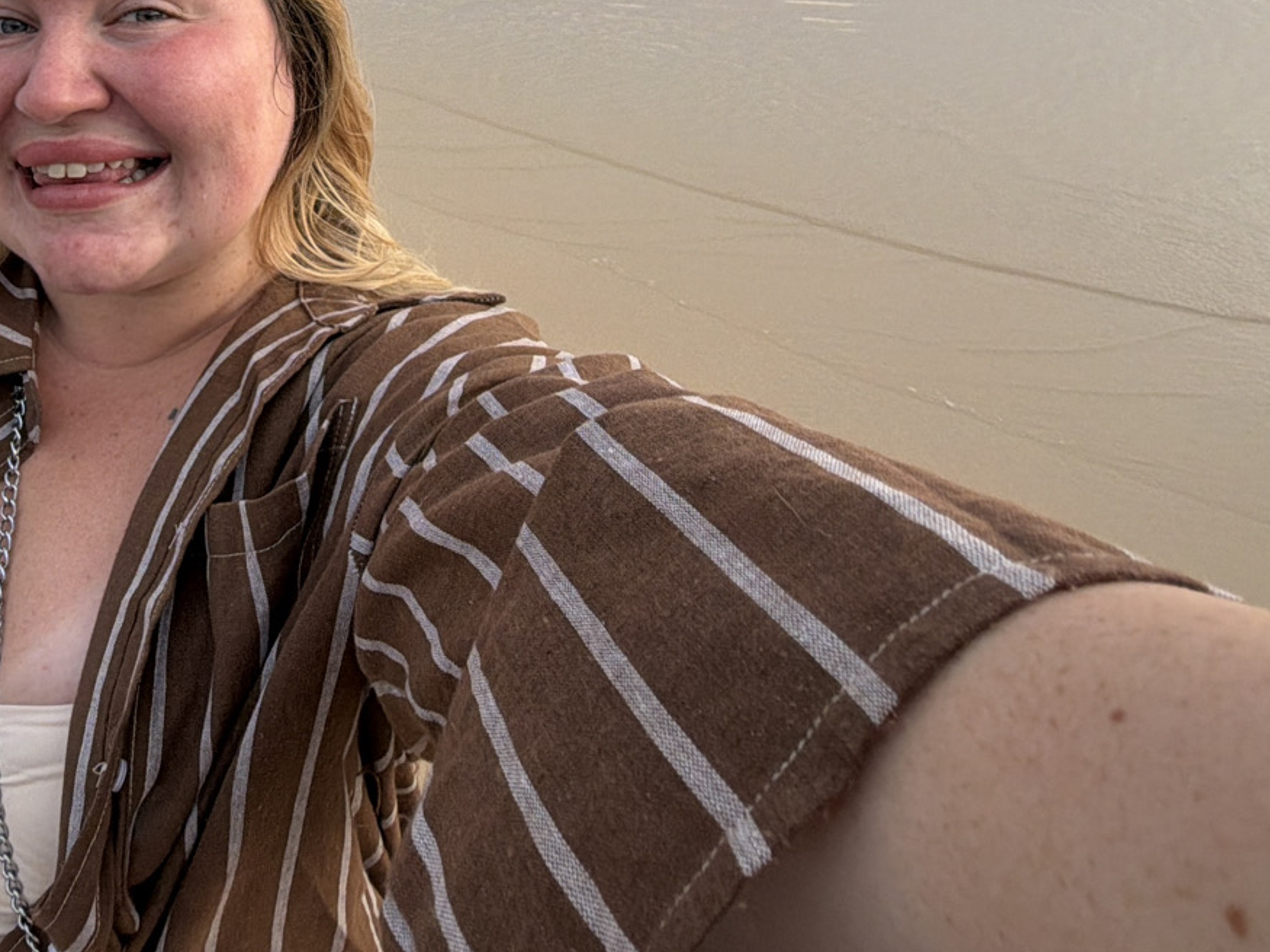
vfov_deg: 41.0
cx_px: 264
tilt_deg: -19.4
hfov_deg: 53.3
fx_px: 1174
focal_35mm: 32
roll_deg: -0.9
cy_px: 110
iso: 40
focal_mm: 2.22
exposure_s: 1/144
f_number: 2.2
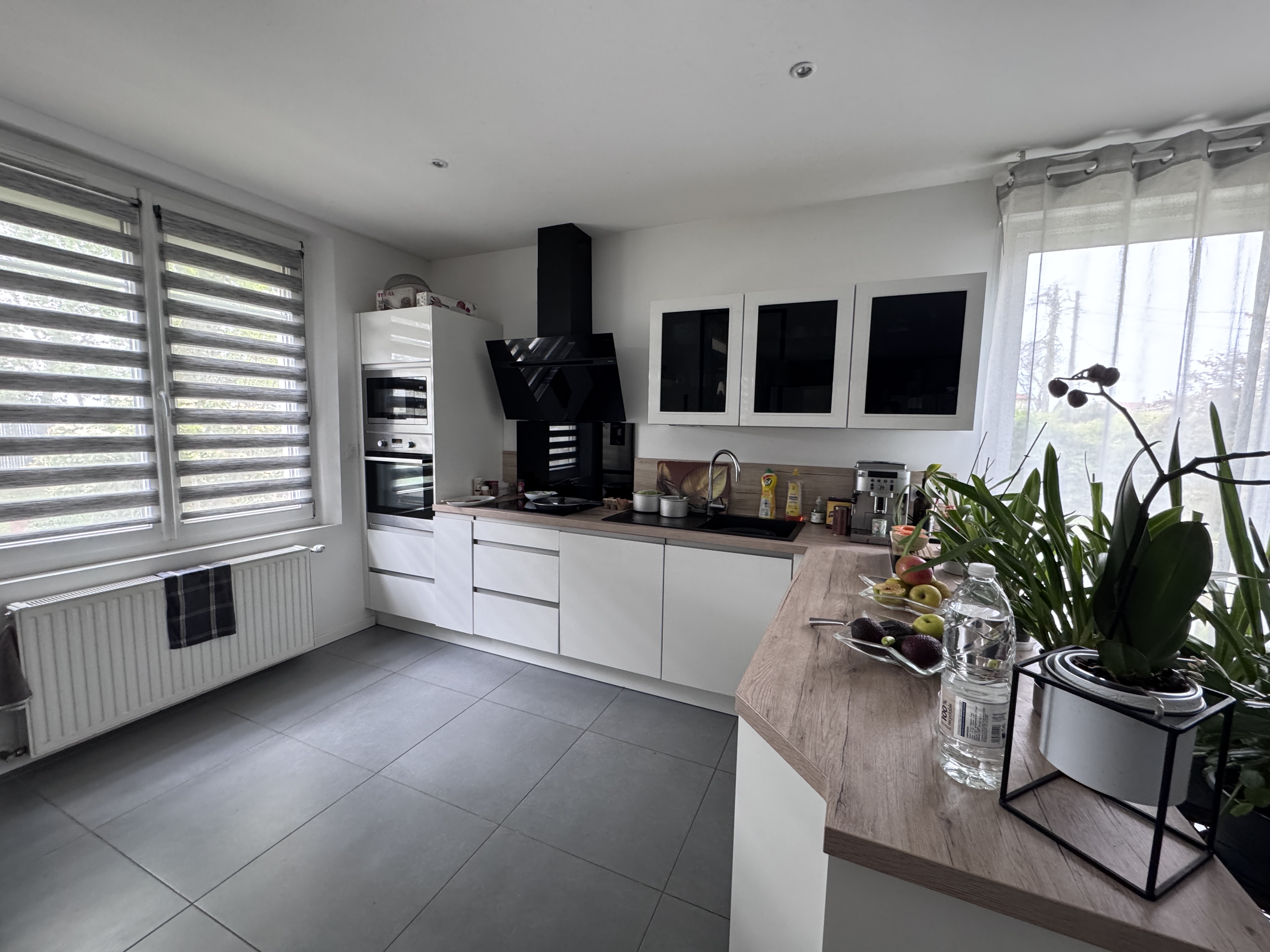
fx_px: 514
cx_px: 635
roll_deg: -1.6
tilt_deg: -5.7
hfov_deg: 102.1
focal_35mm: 14
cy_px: 476
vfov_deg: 85.7
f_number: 2.2
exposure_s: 1/78
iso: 320
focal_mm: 2.22
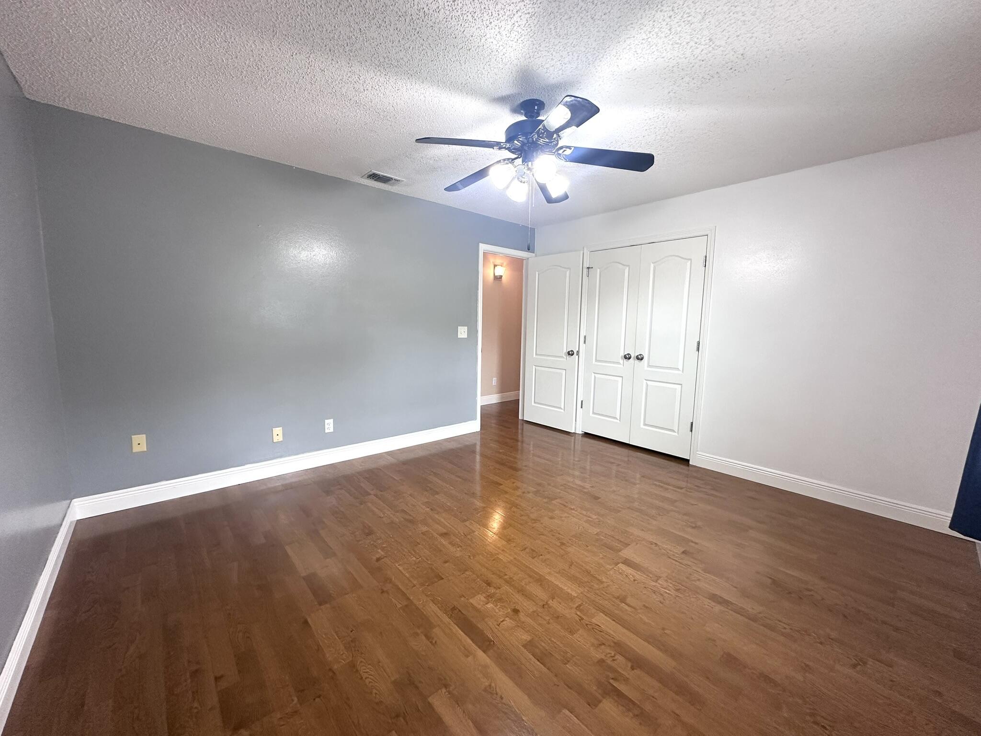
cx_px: 490
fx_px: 397
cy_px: 368
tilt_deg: -6.0
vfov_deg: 85.7
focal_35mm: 14
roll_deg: -1.4
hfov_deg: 102.1
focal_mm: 2.22
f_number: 2.2
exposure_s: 1/60
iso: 200
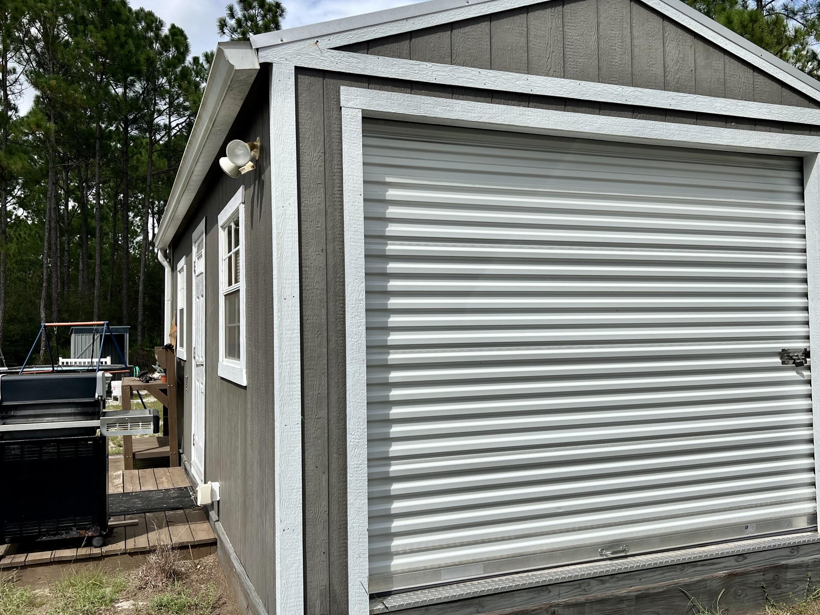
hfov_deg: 56.8
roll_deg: +0.8
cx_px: 430
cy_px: 301
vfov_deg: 44.2
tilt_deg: +1.4
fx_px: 758
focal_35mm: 32
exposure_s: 1/6993
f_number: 1.5
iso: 50
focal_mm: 5.7
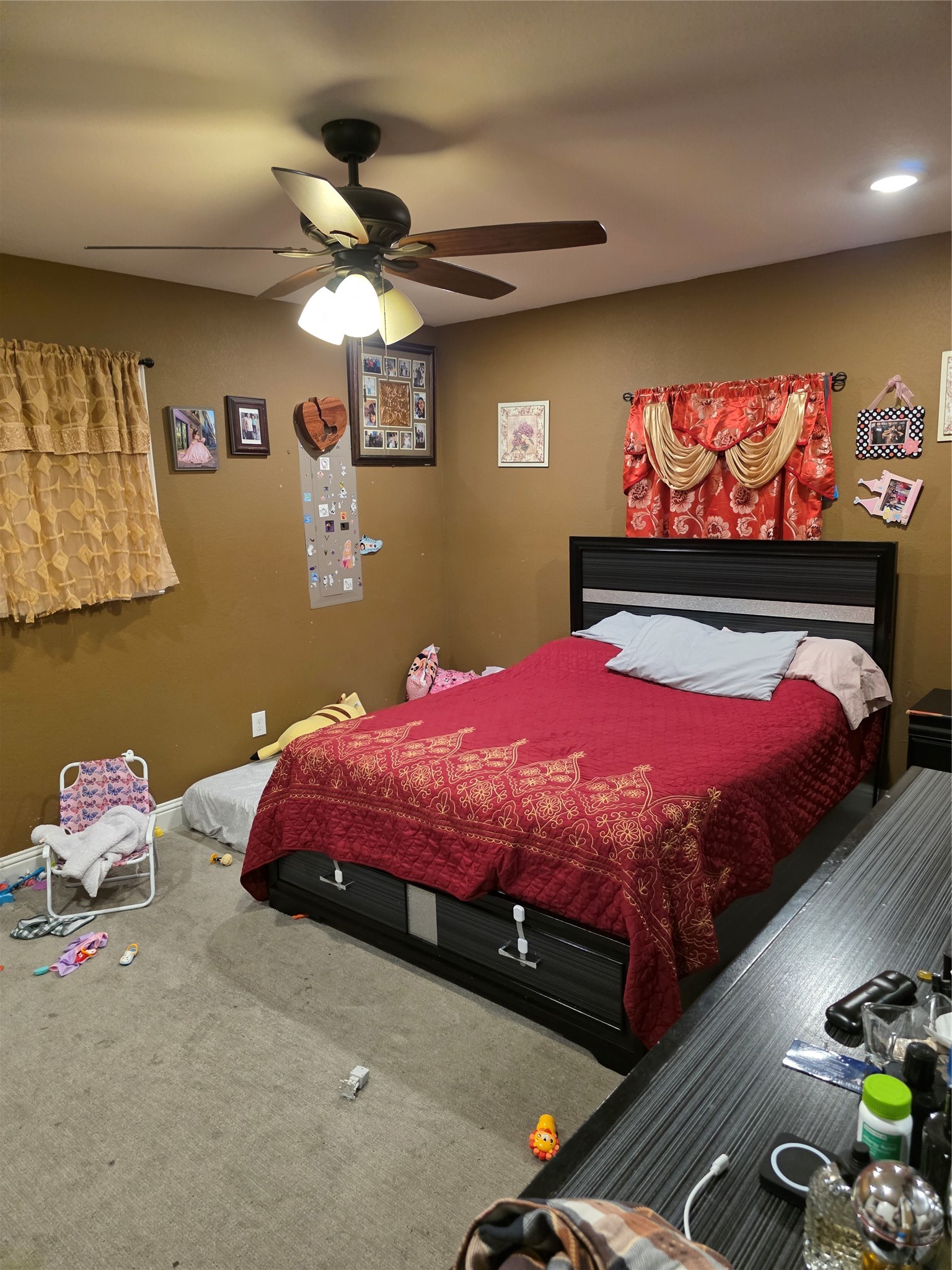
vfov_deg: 73.9
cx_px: 476
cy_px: 635
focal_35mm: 23
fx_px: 843
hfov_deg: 58.9
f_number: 1.7
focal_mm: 6.3
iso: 1000
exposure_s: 1/120
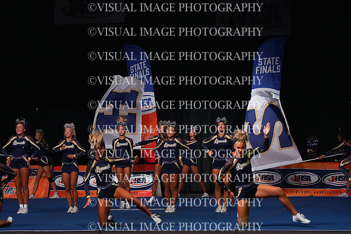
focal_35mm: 130
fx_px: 1268
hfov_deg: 15.8
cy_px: 117
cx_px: 176
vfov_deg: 10.6
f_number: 5.6
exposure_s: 1/1250
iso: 16000
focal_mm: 130
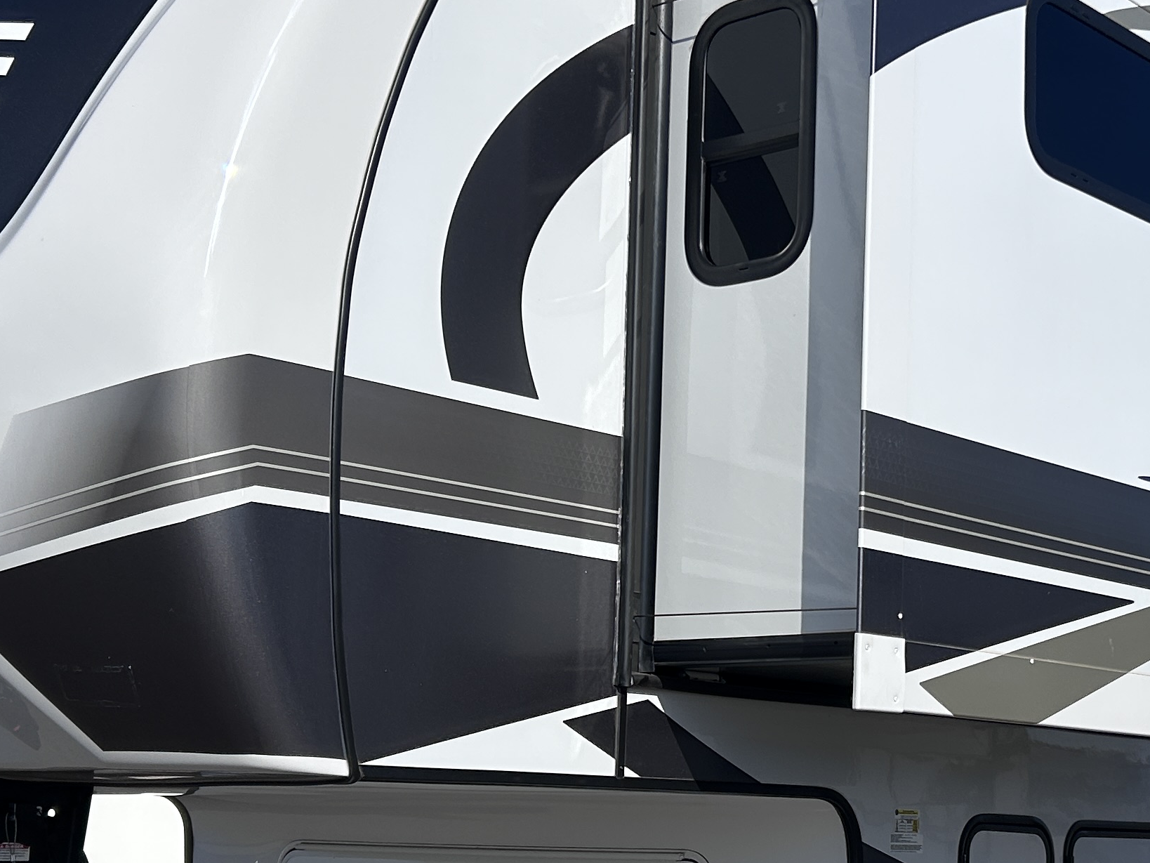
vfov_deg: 22.8
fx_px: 2126
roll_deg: +0.0
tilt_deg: +6.7
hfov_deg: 30.0
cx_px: 778
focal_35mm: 64
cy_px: 572
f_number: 1.5
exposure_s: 1/8000
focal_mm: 5.7
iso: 50
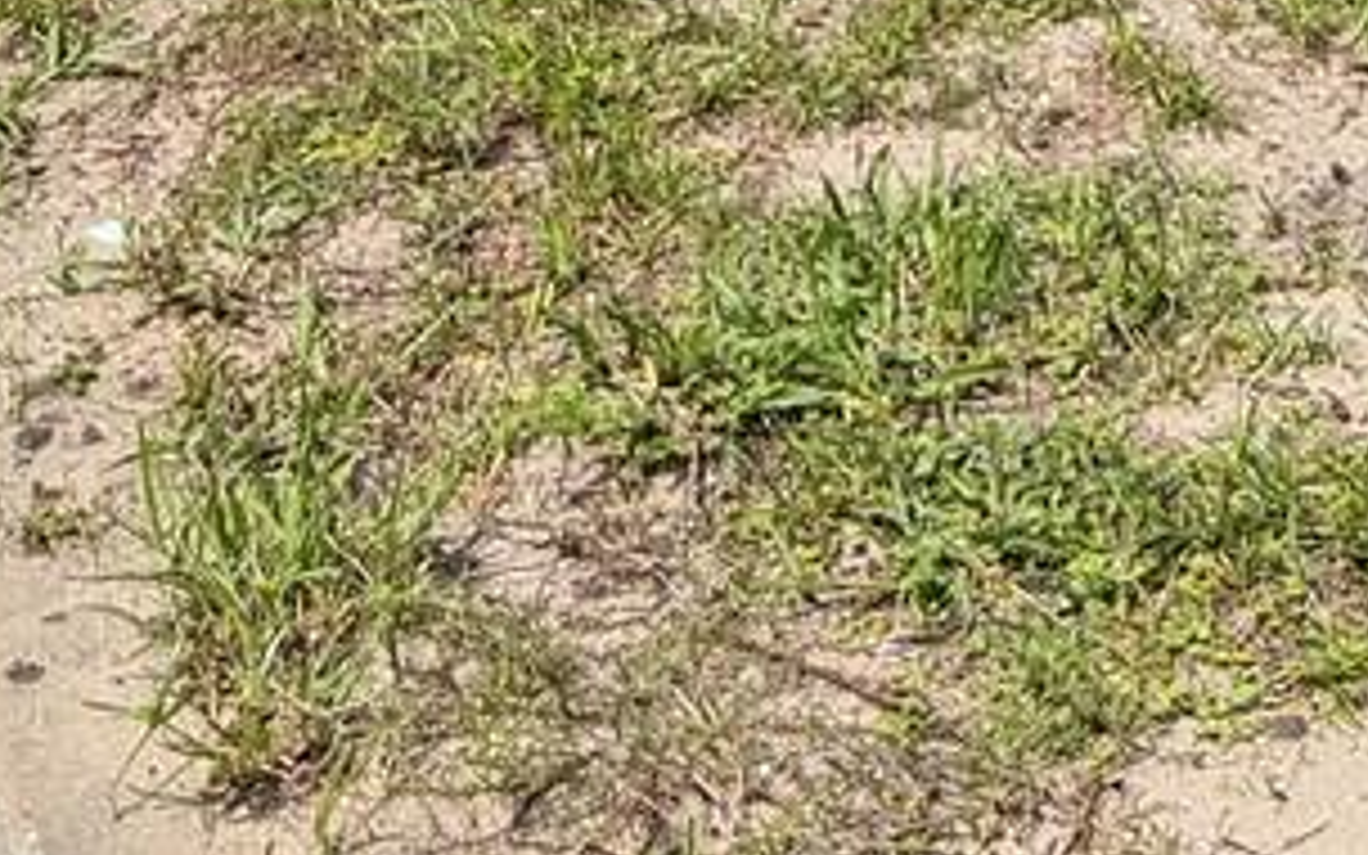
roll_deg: +0.5
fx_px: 4996
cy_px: -1760
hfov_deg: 15.6
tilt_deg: -1.9
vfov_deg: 8.2
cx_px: 585
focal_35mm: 134
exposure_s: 1/3953
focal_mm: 6.76
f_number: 1.78
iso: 80
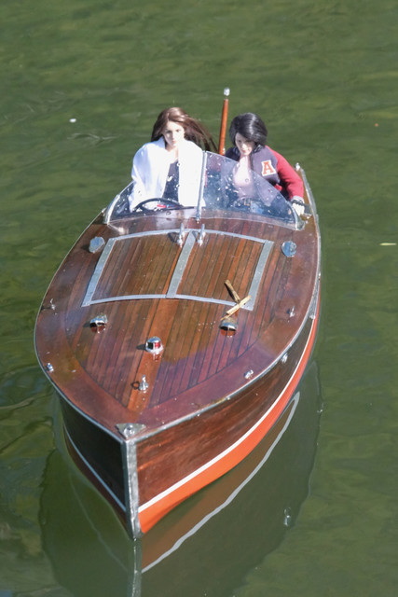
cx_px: 199
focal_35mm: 157
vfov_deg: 13.1
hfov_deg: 8.7
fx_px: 2602
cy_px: 298
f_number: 6.4
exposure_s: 1/10500
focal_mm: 104.9
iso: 10000
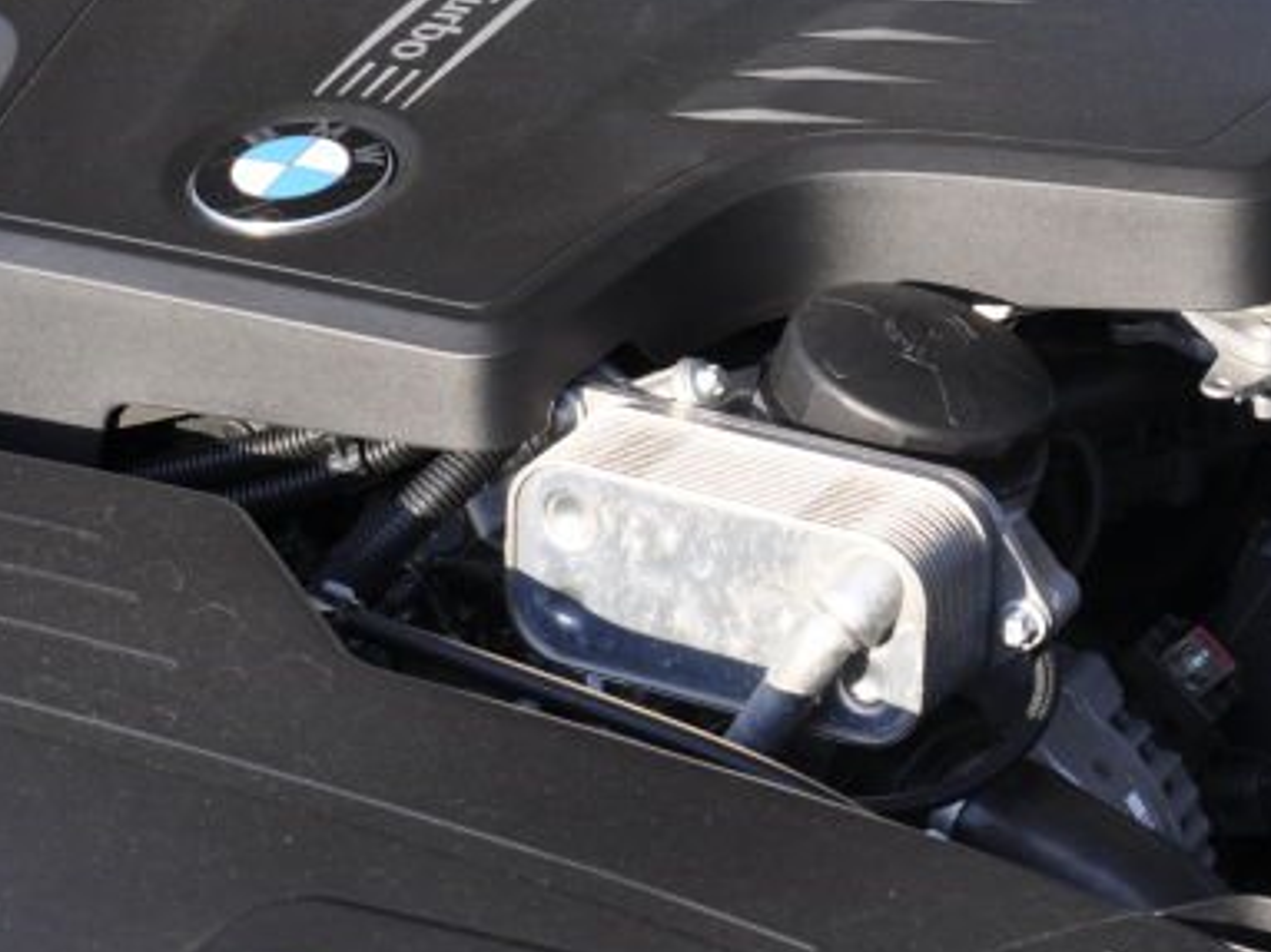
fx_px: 5653
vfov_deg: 9.6
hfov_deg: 12.8
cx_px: 704
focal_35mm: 154
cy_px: 308
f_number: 10
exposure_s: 1/100
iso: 200
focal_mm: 40
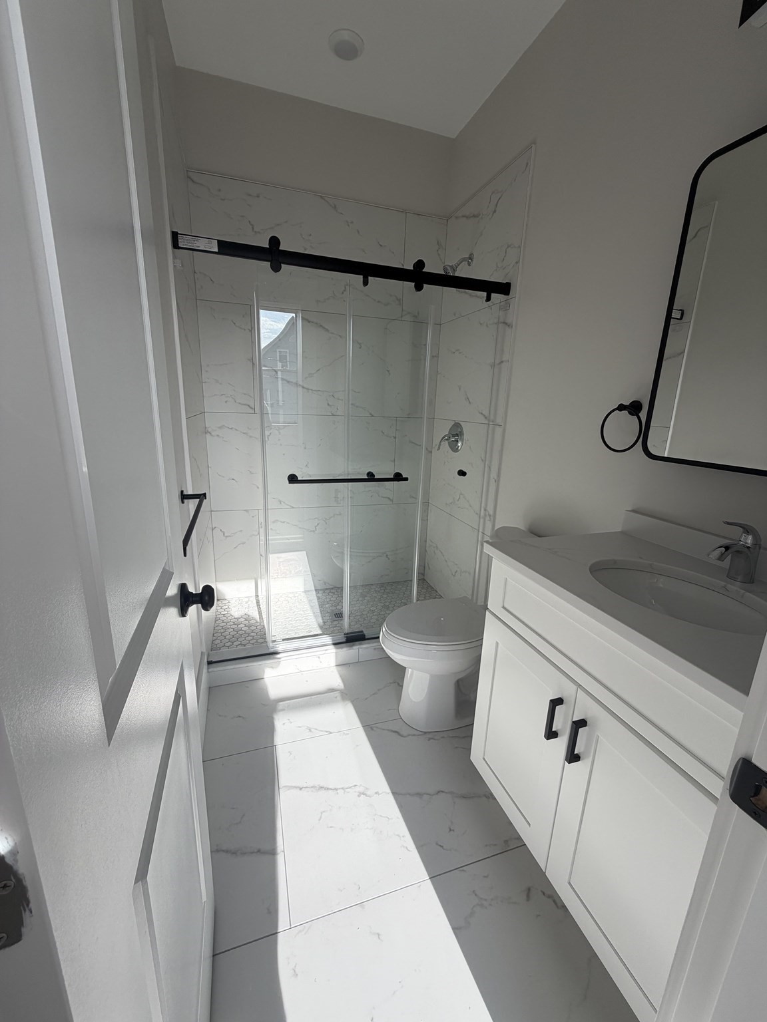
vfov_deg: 102.1
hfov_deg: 85.7
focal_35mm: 14
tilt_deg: -14.0
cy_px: 511
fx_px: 414
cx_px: 384
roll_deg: -1.9
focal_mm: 2.22
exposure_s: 1/413
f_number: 2.2
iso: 50
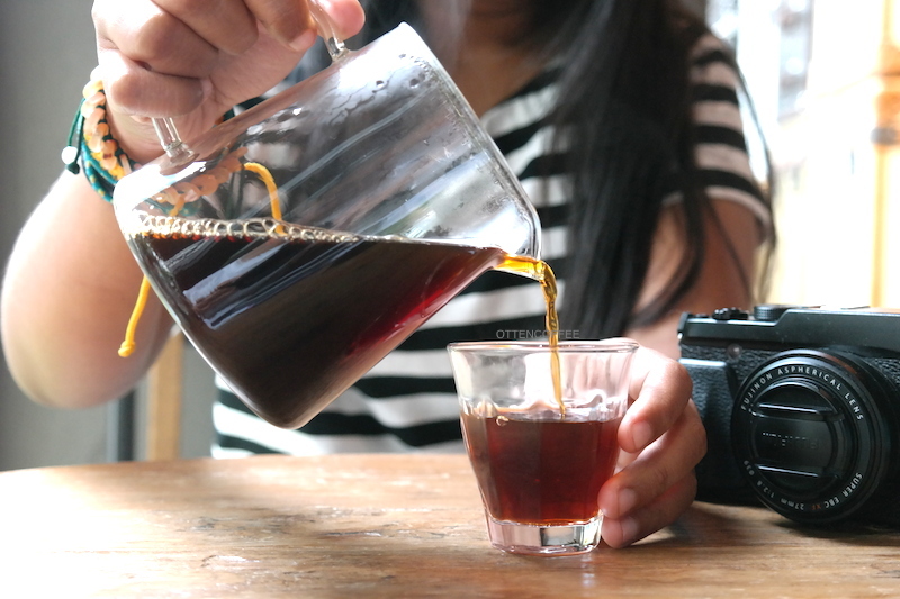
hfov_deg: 35.6
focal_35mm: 56
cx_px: 450
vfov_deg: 24.2
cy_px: 300
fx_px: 1400
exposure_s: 1/60
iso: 1600
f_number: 4.5
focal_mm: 37
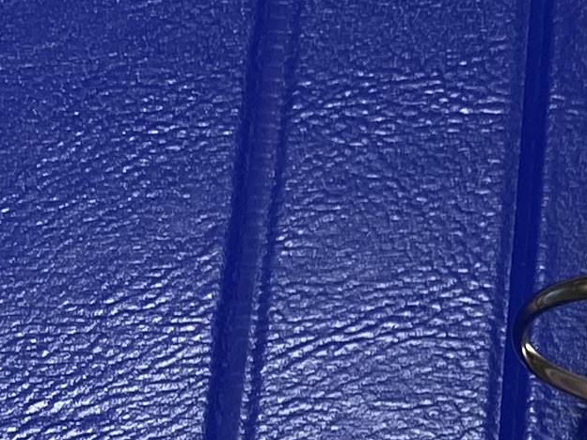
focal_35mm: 168
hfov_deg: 11.0
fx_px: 2849
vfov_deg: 8.5
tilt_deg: -68.0
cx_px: 1075
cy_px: 758
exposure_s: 1/100
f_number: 1.8
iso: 50
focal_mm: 4.25
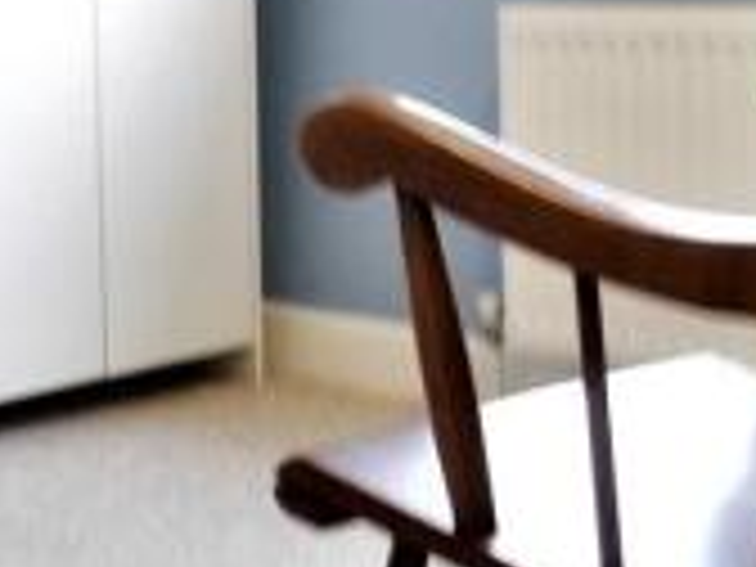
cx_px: -389
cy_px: 52
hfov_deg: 19.5
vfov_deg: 16.7
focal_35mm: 87
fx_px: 1900
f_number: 4
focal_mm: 4.5
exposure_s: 1/8
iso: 450
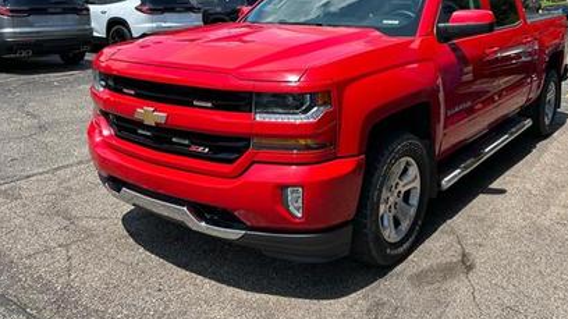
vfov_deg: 33.1
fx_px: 527
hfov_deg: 56.3
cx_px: 338
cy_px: 82
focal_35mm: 35
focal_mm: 5.7
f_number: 1.5
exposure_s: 1/2353
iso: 50
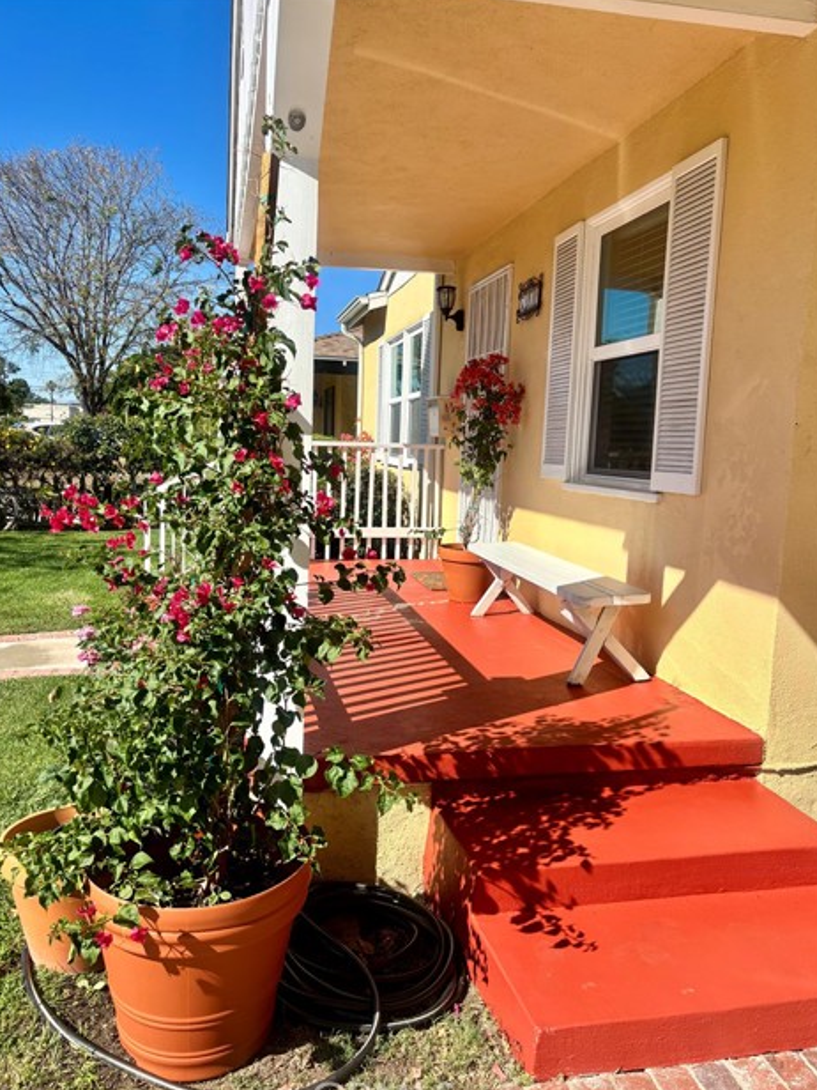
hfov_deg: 51.4
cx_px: 403
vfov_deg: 65.3
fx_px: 850
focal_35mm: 27
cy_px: 557
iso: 50
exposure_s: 1/2933
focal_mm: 5.96
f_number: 1.6
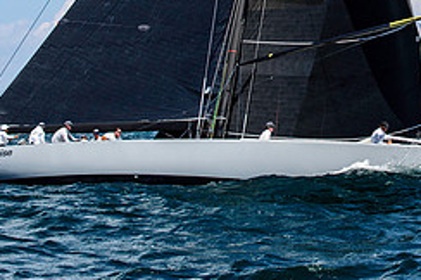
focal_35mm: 200
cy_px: -21
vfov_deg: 6.8
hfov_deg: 10.2
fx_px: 2336
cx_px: 377
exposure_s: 1/1600
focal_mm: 80
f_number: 5
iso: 320
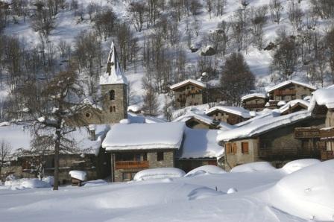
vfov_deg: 16.5
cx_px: 167
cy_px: 111
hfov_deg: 24.6
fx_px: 765
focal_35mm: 82
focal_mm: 55
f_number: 11
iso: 200
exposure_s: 1/750
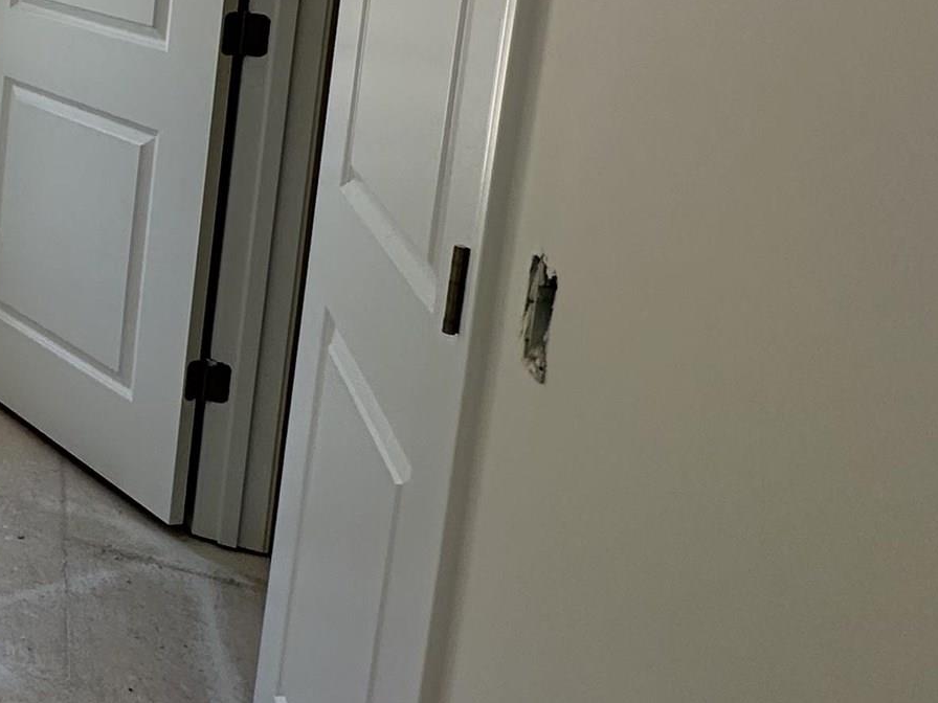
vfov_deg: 27.4
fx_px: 1301
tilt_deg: -5.8
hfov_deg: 24.4
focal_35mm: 48
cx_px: -633
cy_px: -90
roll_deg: -2.0
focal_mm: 2.22
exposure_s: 1/144
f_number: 2.2
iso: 40
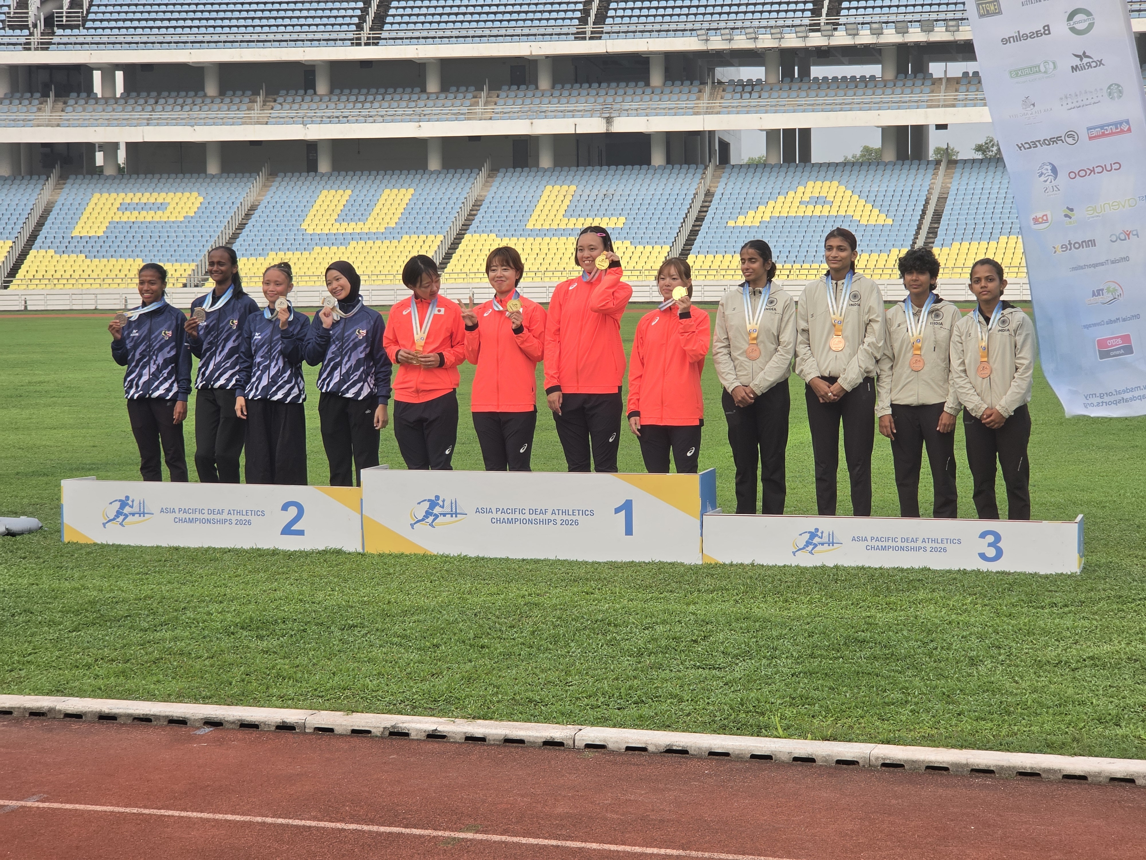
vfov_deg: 21.3
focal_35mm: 69
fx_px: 2284
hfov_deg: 28.2
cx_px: 573
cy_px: 430
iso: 25
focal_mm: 7
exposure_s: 1/212
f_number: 2.4
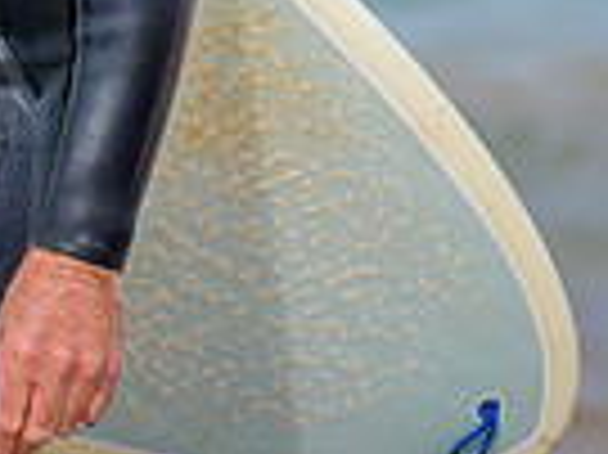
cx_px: -800
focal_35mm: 3682
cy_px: -423
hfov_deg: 0.5
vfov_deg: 0.4
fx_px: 64614
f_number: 6.3
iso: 360
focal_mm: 800
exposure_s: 1/2000
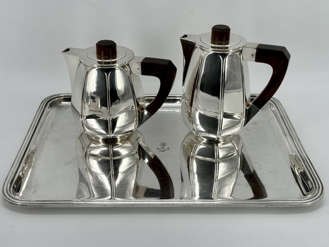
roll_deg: +1.5
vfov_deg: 30.3
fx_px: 456
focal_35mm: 48
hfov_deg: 39.7
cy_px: 124
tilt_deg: -27.6
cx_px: 164
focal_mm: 6.86
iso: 64
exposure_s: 1/995
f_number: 1.78
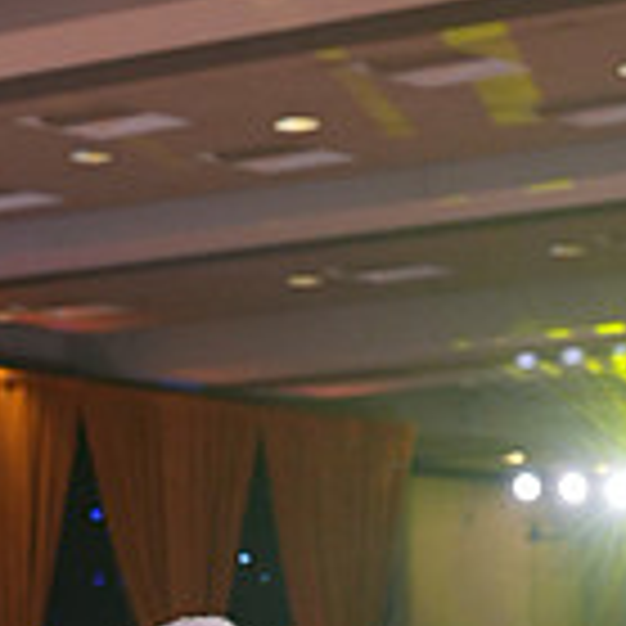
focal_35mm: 177
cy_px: 1279
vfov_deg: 9.2
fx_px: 3621
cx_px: 286
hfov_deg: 9.9
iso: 1250
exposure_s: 1/400
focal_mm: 50
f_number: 4
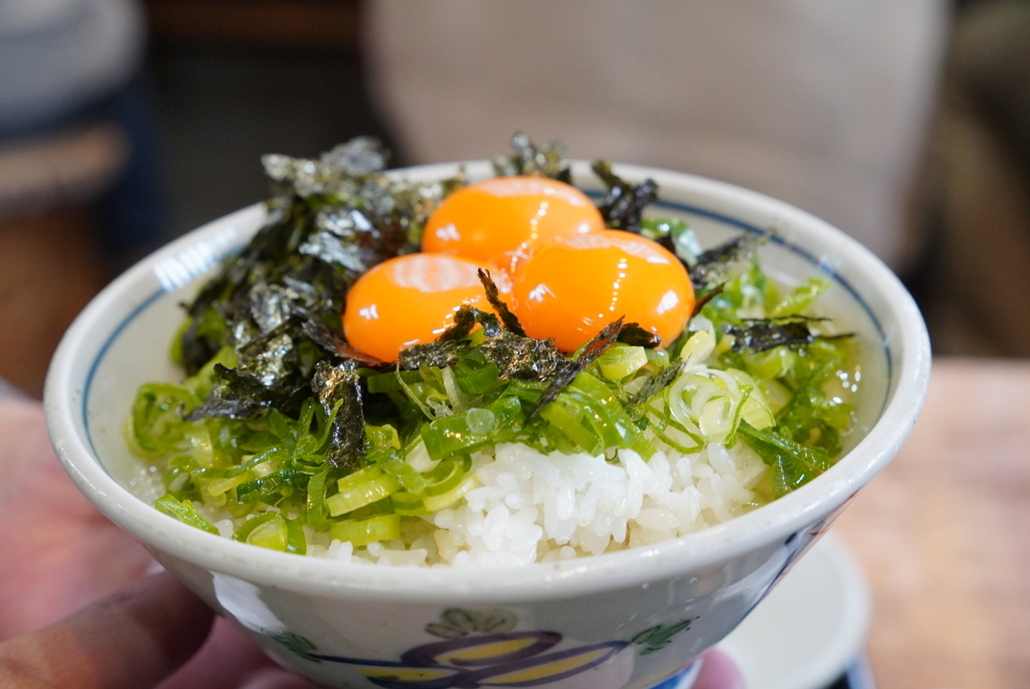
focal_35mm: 63
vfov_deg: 21.6
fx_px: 1804
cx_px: 515
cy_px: 344
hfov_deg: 31.9
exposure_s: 1/60
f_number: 4.5
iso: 2500
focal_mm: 42
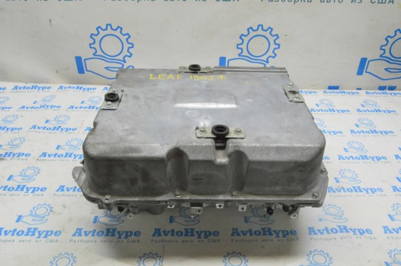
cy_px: 133
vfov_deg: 39.9
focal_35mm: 33
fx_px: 367
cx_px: 200
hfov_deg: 57.3
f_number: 20
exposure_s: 1/20
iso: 6400
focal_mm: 22
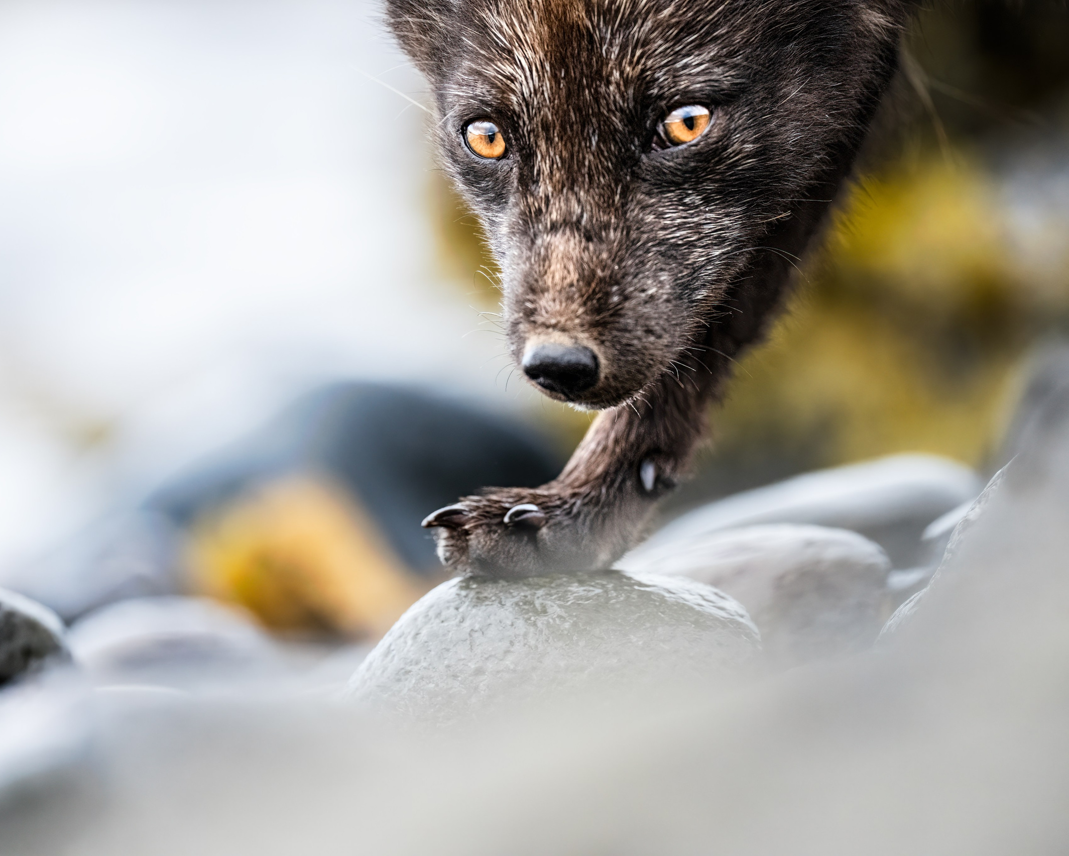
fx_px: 21423
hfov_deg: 2.9
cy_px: 428
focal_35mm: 677
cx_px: 437
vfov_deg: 2.3
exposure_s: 1/3200
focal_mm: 600
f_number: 4
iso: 4000
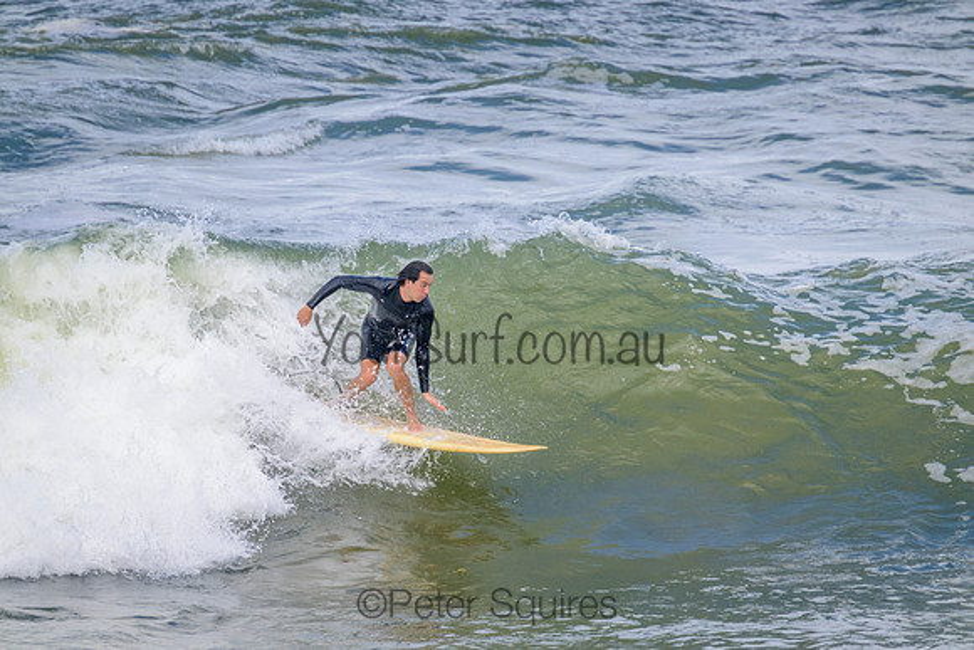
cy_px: 325
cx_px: 487
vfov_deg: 1.7
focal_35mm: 800
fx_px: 21648
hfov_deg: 2.6
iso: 1000
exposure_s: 1/2000
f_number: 11
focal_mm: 800
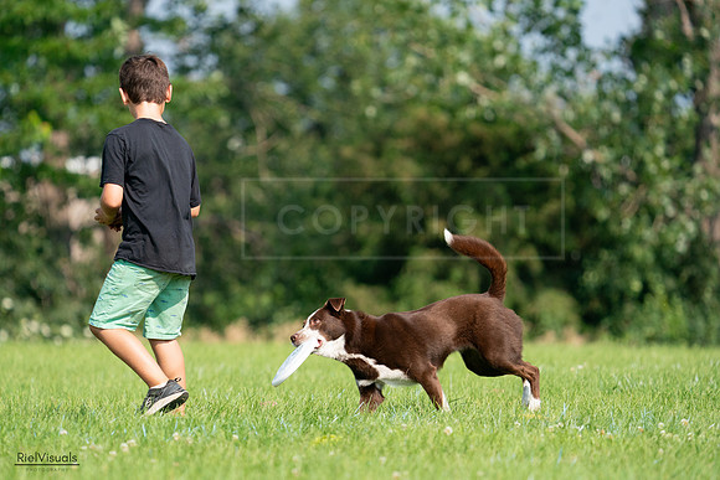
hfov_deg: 5.6
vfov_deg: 3.8
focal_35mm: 365
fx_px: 7301
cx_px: 360
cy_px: 240
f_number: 6.3
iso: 1600
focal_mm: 365
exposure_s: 1/4000
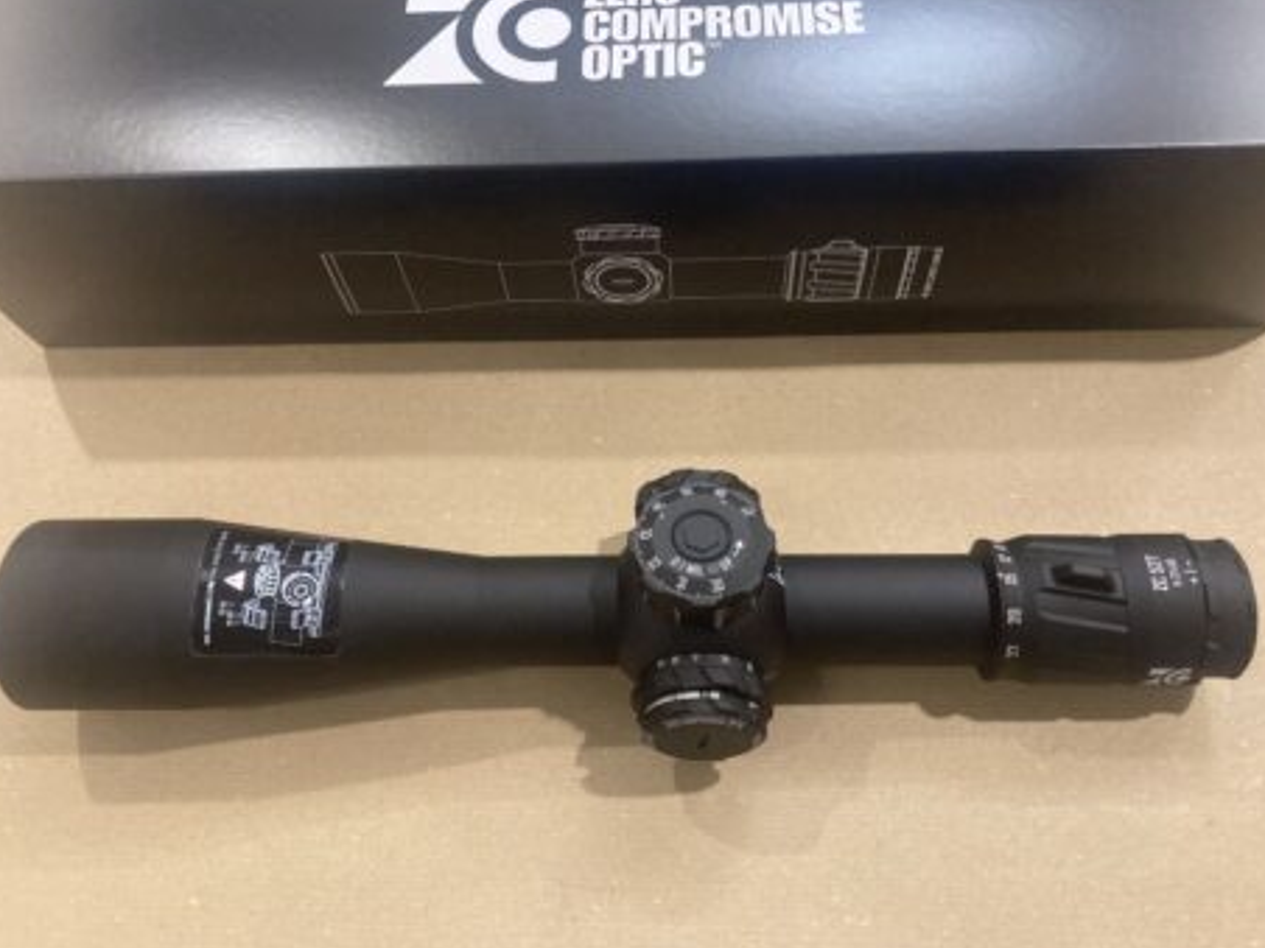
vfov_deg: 45.4
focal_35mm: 31
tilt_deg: -63.5
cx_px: 635
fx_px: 1133
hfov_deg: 58.4
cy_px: 443
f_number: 1.8
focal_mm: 3.99
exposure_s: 1/50
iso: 320
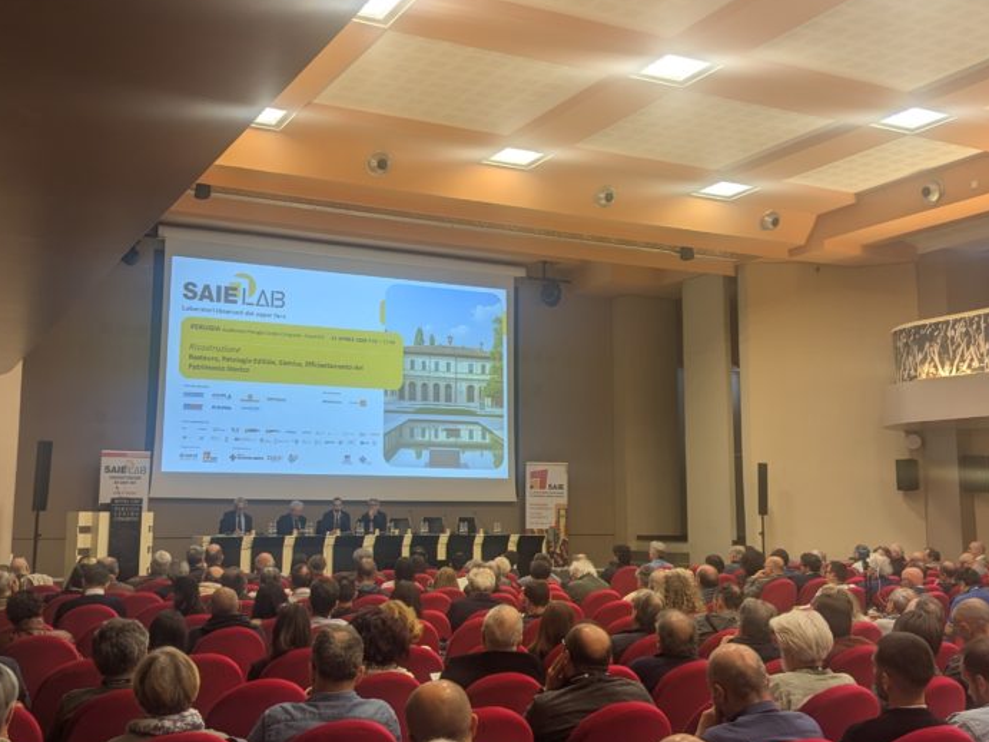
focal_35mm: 40
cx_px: 465
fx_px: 1143
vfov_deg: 35.9
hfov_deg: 46.8
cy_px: 345
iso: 104
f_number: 1.73
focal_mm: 4.38
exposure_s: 1/99.9
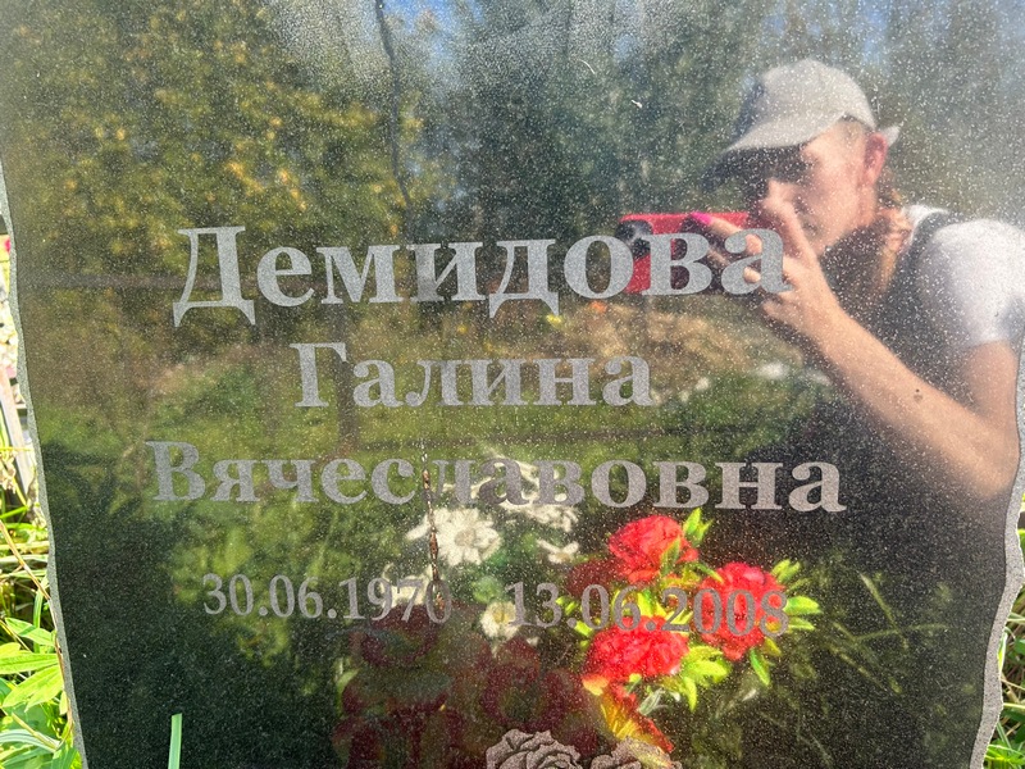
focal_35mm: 26
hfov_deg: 67.3
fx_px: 770
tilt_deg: -14.4
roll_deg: +4.2
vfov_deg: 53.1
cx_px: 512
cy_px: 384
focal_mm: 5.7
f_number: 1.5
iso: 40
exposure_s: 1/270
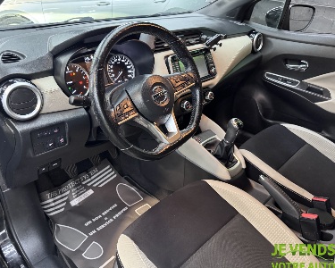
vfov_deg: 54.9
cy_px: 138
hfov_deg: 65.9
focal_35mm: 26
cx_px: 155
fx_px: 258
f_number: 1.78
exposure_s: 1/50
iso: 800
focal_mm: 6.76
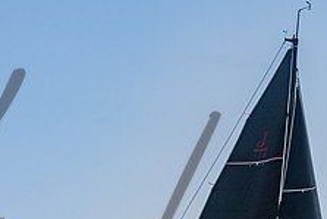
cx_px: 235
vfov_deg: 8.4
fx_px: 1472
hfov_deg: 12.6
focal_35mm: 162
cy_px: 279
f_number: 8
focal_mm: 62
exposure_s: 1/1600
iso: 400
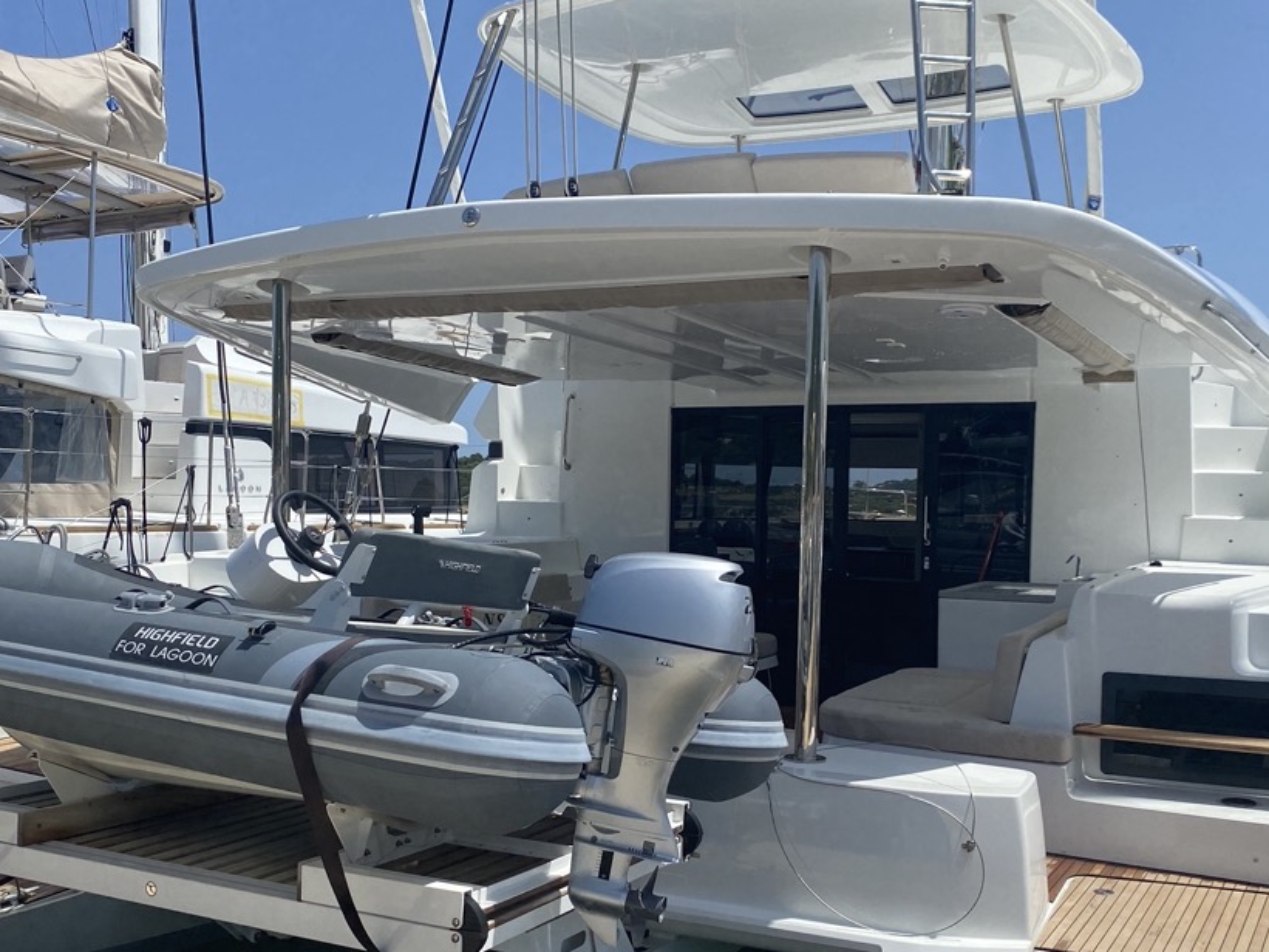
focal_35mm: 38
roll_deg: -1.3
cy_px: 559
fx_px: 1393
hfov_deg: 49.0
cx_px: 655
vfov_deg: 37.6
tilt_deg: -2.5
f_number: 1.8
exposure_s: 1/4444
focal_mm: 4.25
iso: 32
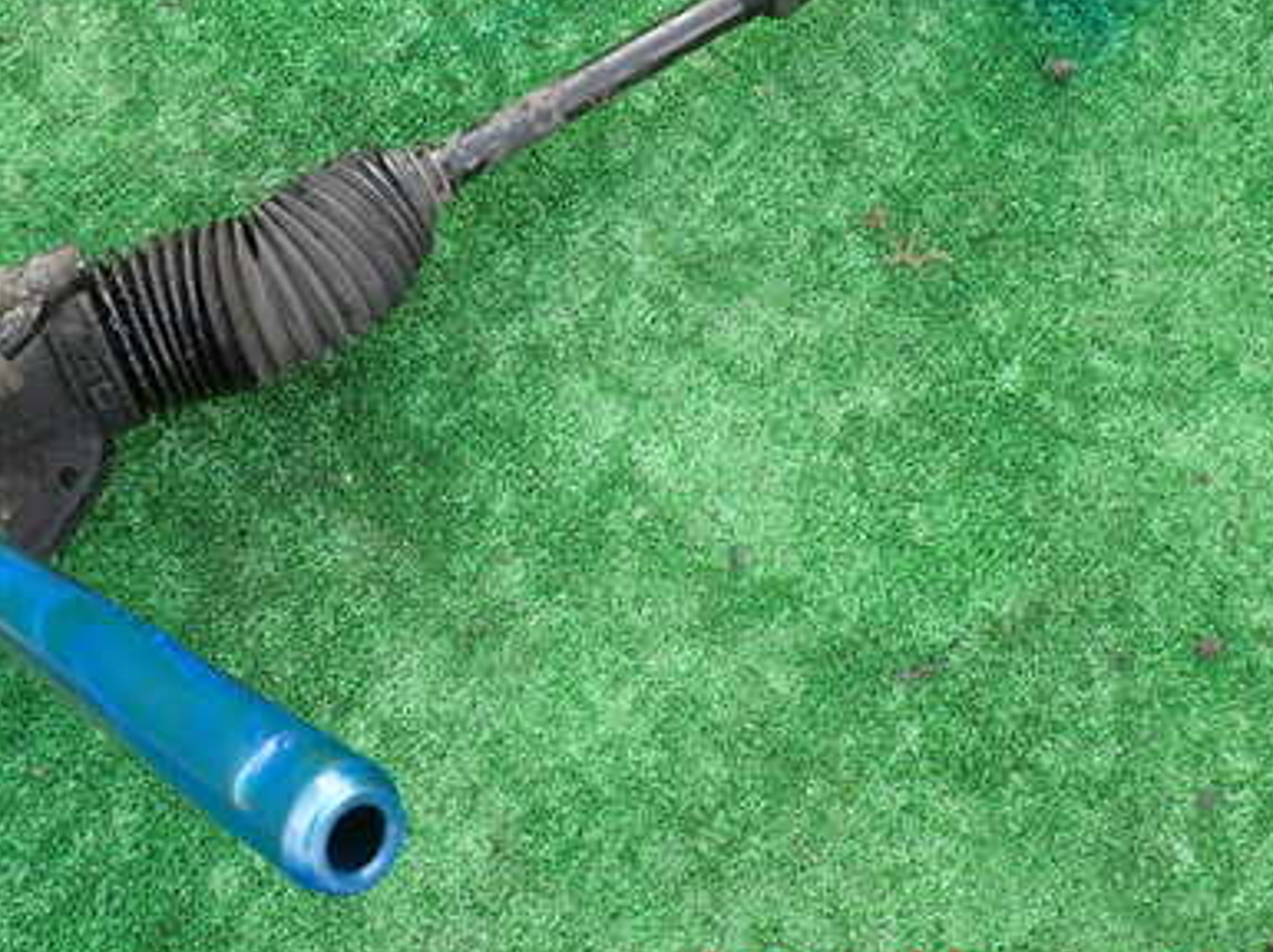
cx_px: 460
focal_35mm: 39
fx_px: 1433
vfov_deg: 36.2
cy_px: 284
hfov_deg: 47.4
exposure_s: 1/100
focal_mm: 4.5
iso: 100
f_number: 2.8
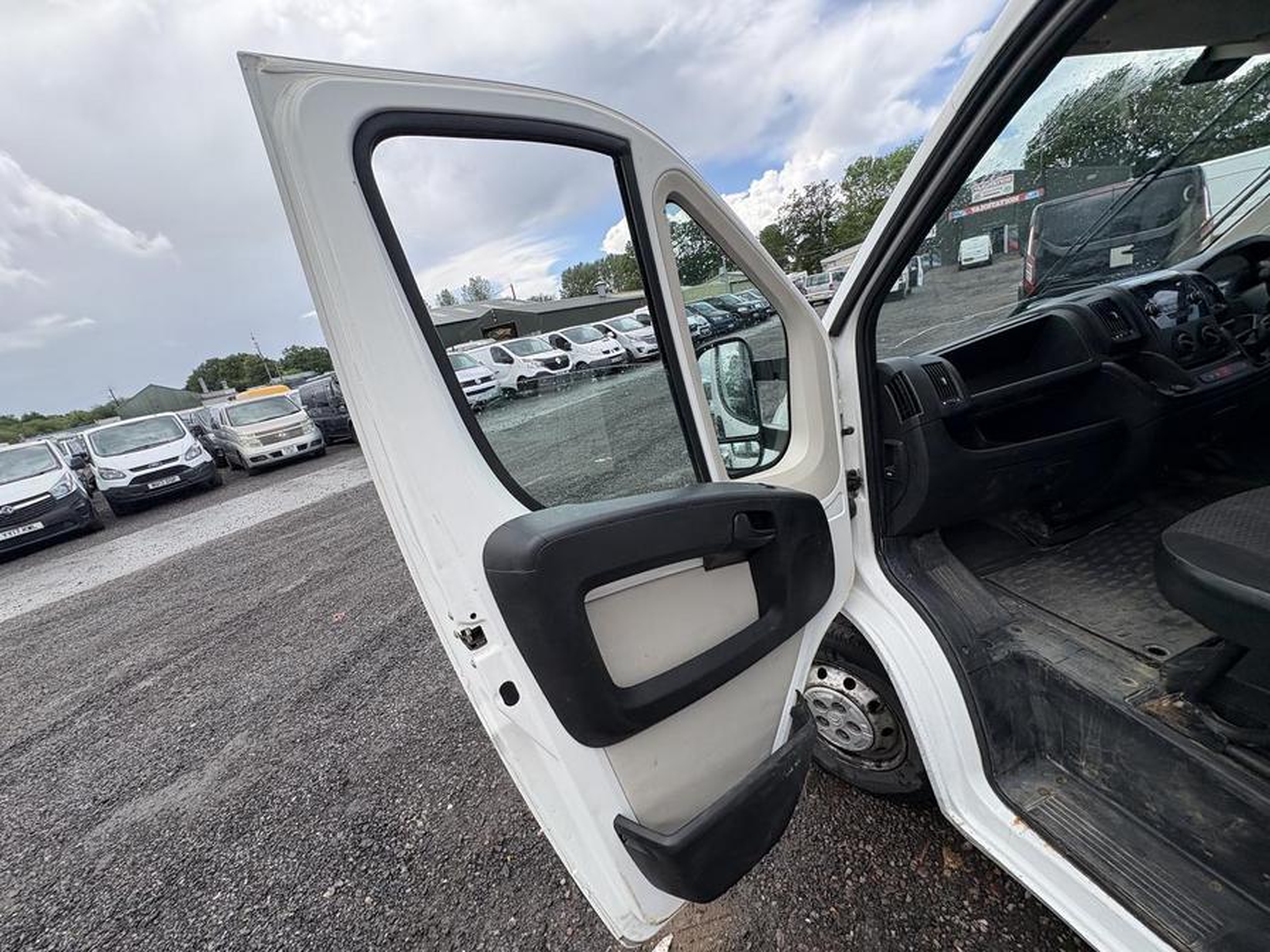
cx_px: 635
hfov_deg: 102.1
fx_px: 514
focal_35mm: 14
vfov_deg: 85.7
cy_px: 476
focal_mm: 2.22
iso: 40
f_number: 2.2
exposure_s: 1/605
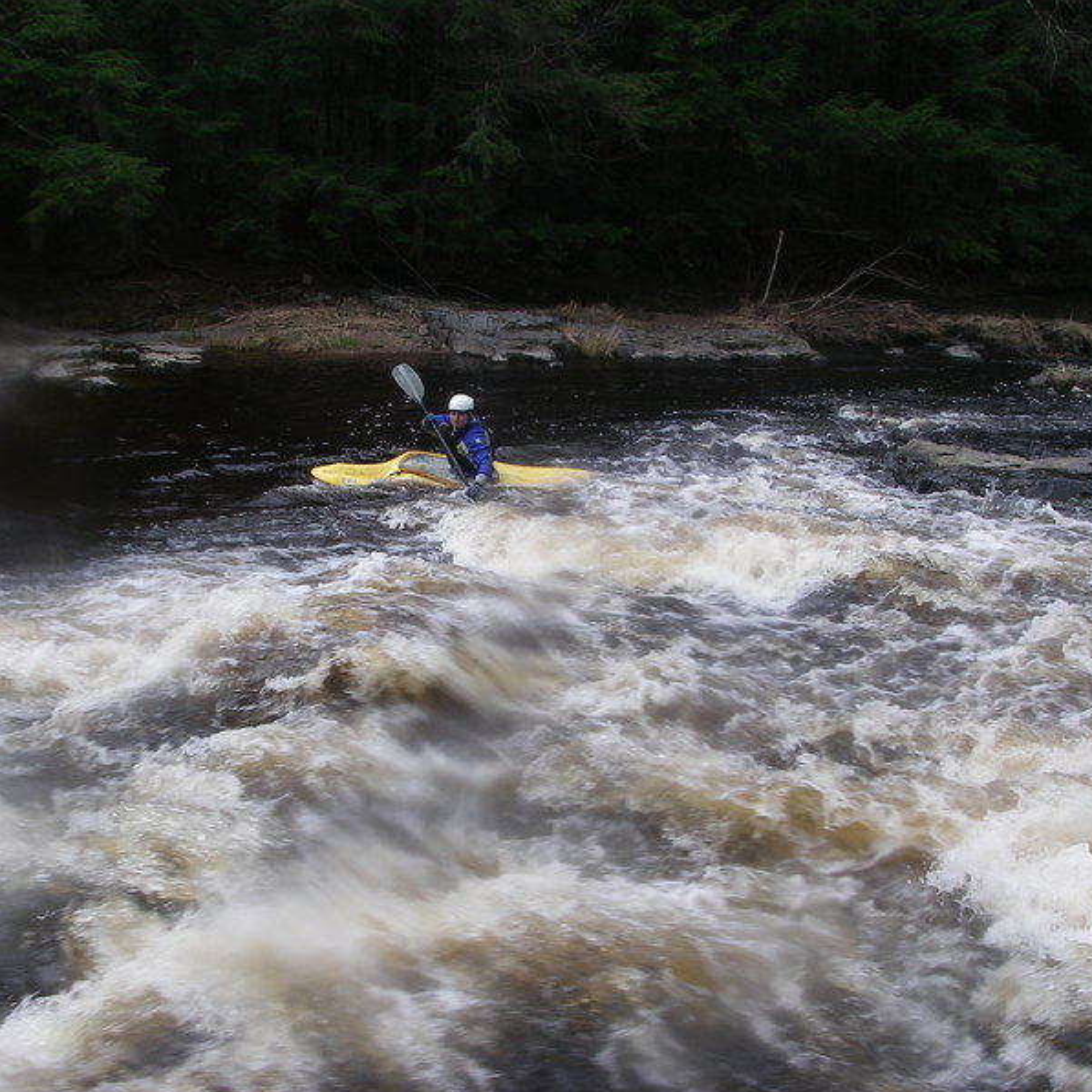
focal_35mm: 45
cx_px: 437
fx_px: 1606
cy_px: 547
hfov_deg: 37.4
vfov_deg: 37.6
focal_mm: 6.3
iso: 64
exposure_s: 1/125
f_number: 6.6
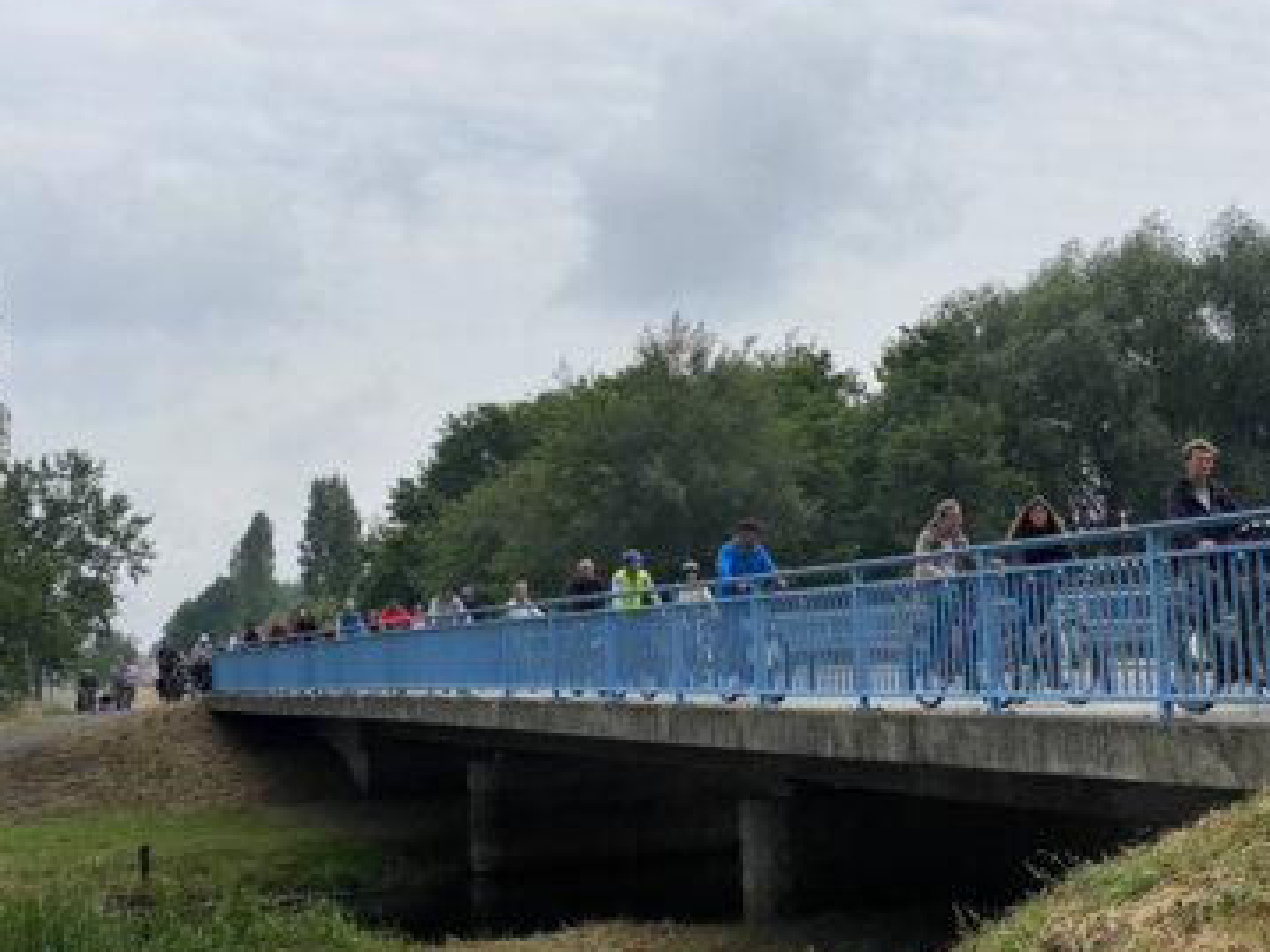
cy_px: 453
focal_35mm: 58
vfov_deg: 25.2
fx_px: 2127
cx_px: 693
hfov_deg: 33.2
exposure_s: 1/2398
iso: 20
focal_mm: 6
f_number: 2
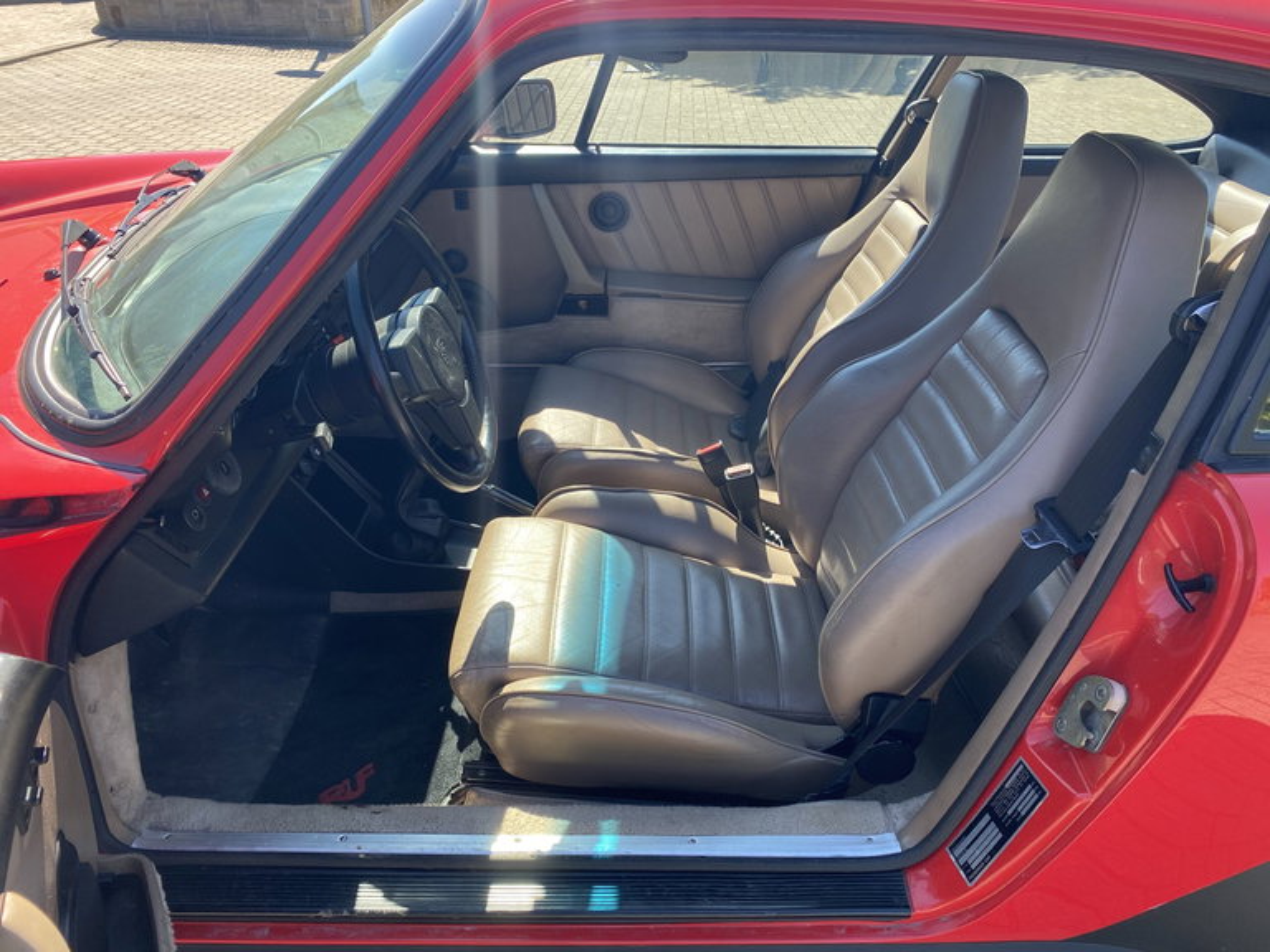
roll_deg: +0.4
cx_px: 635
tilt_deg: -30.5
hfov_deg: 67.3
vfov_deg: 53.1
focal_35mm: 26
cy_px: 476
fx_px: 954
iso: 32
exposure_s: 1/377
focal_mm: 4.25
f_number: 1.8
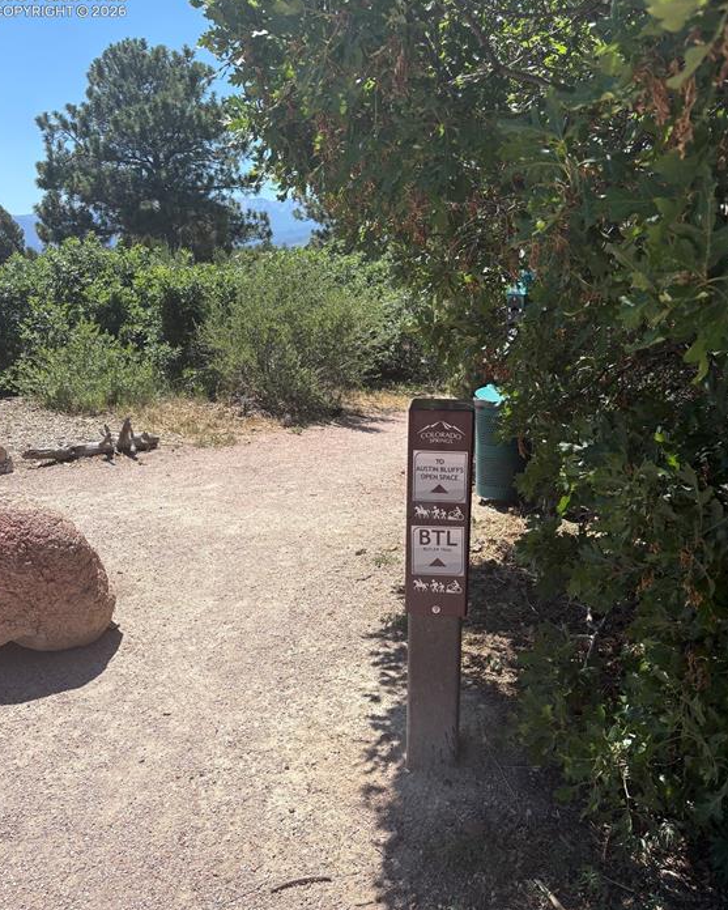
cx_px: 360
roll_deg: +1.7
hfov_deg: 51.5
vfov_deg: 62.2
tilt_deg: -13.6
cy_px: 454
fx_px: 754
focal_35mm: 28
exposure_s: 1/2865
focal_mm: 5.96
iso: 50
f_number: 1.6
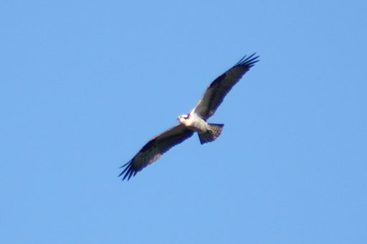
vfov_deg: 3.0
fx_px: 4582
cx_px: 184
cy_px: 122
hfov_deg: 4.6
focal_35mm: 450
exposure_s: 1/500
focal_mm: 300
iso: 200
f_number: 5.6
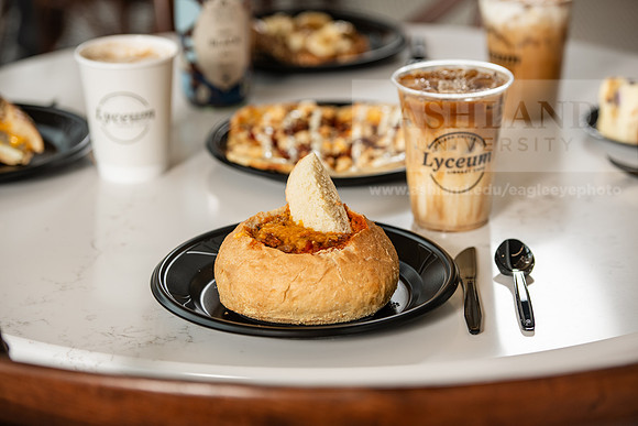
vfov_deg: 11.8
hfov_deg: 17.6
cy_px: 213
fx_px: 2056
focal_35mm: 116
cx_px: 319
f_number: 4
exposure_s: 1/200
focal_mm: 116
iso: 400
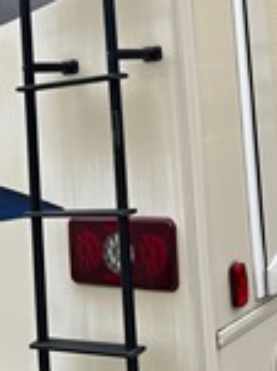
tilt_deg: +6.7
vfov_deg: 27.0
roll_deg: +3.9
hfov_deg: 20.3
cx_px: 309
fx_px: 737
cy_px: 20
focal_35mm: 69
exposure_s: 1/572
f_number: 1.5
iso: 50
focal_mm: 5.7
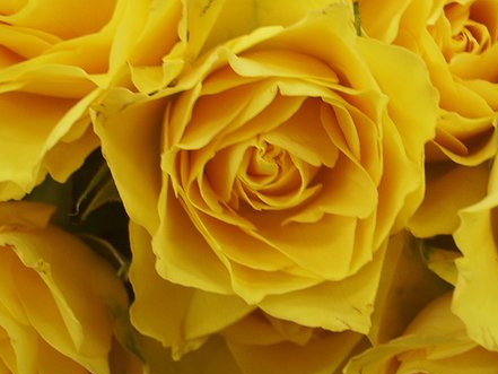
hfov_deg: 27.0
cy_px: 181
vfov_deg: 20.4
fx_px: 1036
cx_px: 235
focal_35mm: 72
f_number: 3.5
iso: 100
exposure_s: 1/20
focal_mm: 10.2
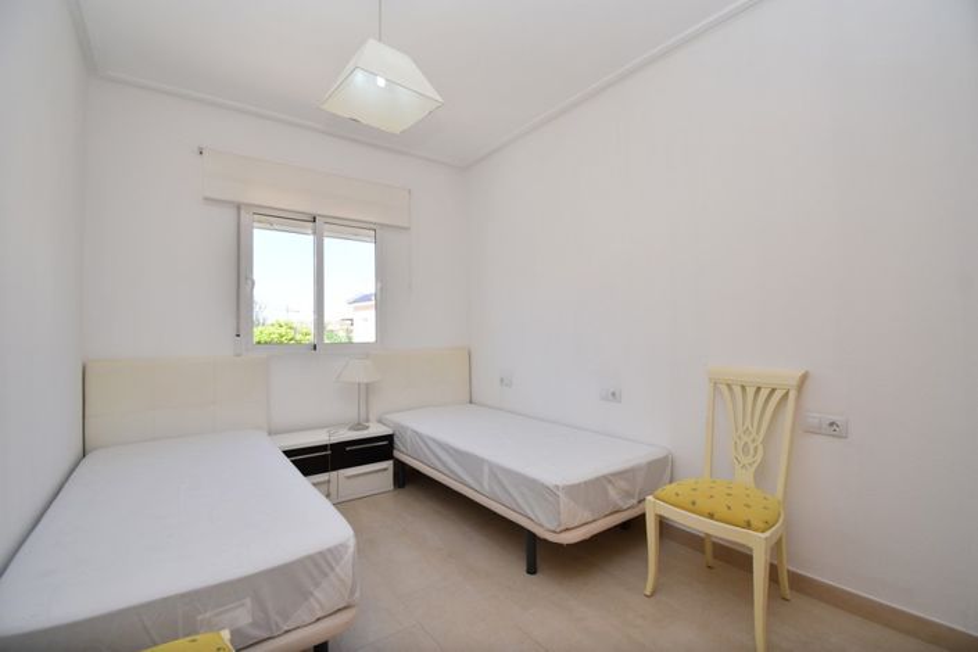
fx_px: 407
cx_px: 489
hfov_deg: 100.4
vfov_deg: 77.3
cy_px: 326
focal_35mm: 15
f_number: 5.6
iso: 220
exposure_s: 1/250
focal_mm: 10
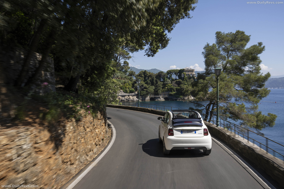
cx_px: 142
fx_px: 252
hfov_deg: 58.7
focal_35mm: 32
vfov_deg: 41.1
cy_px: 94
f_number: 22
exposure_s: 1/50
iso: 80
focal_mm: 32
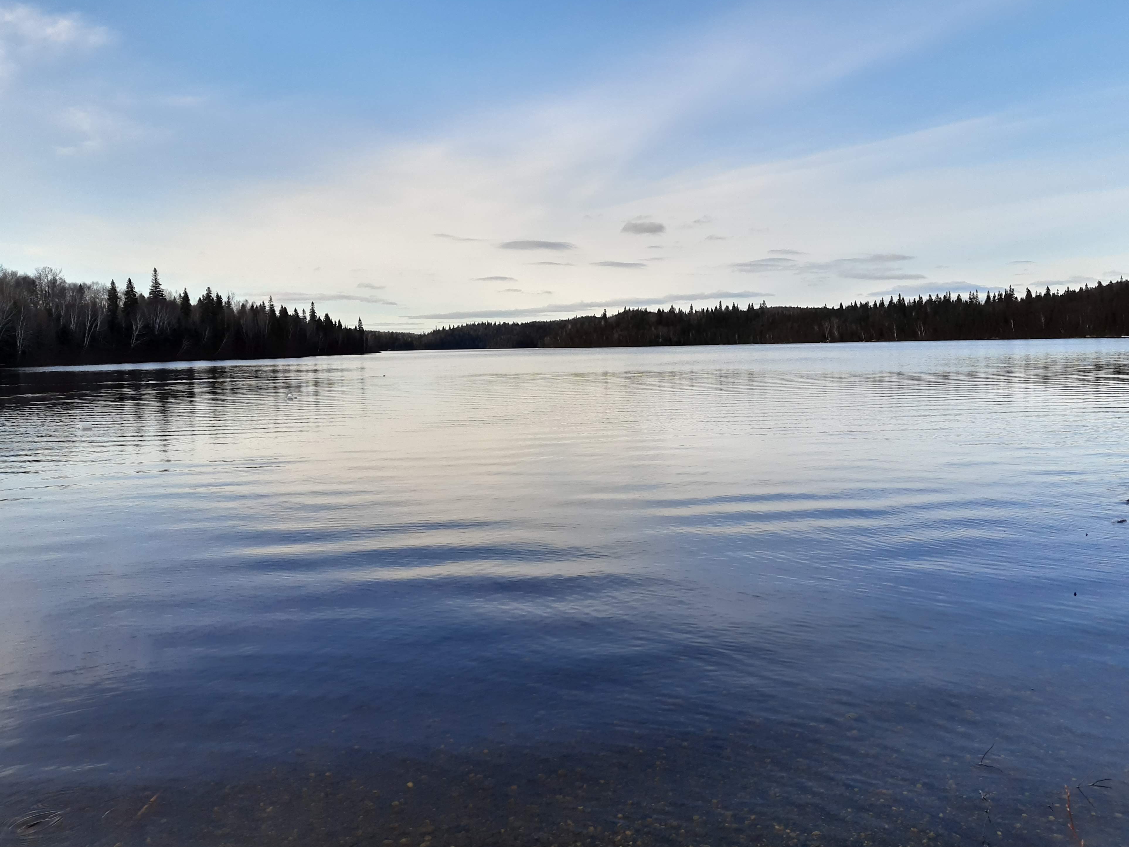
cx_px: 581
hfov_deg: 65.3
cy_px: 427
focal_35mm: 27
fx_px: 881
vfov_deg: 51.4
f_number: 1.7
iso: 50
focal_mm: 4.75
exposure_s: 1/3021
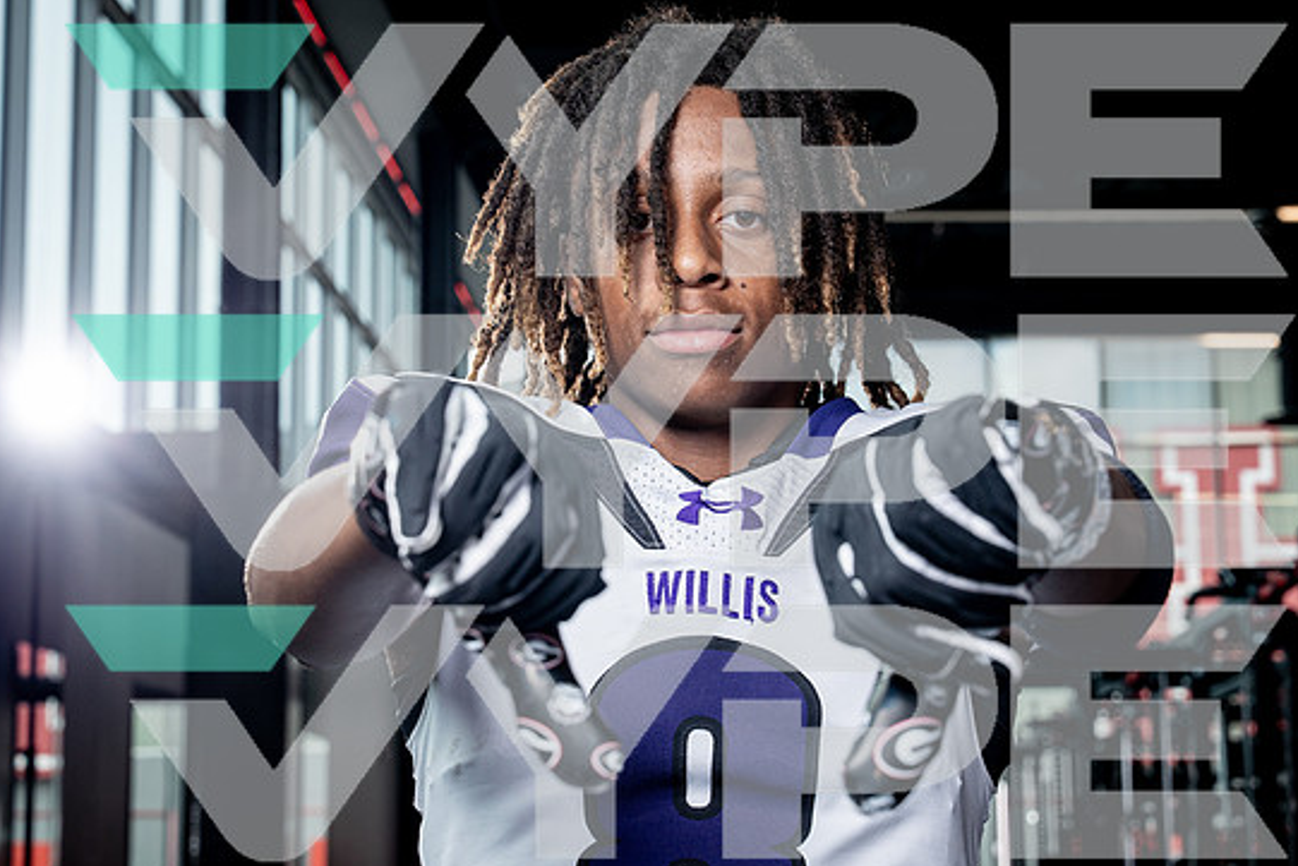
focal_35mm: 75
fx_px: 2705
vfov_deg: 18.2
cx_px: 684
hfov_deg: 27.0
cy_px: 443
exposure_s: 1/250
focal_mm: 70
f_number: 8
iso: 640
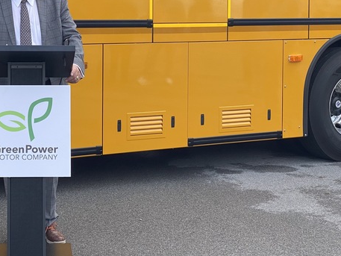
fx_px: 897
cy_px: 37
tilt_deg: -1.9
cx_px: 57
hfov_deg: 21.2
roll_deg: +1.0
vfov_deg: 16.1
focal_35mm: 91
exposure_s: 1/510
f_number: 2
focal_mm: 6
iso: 20
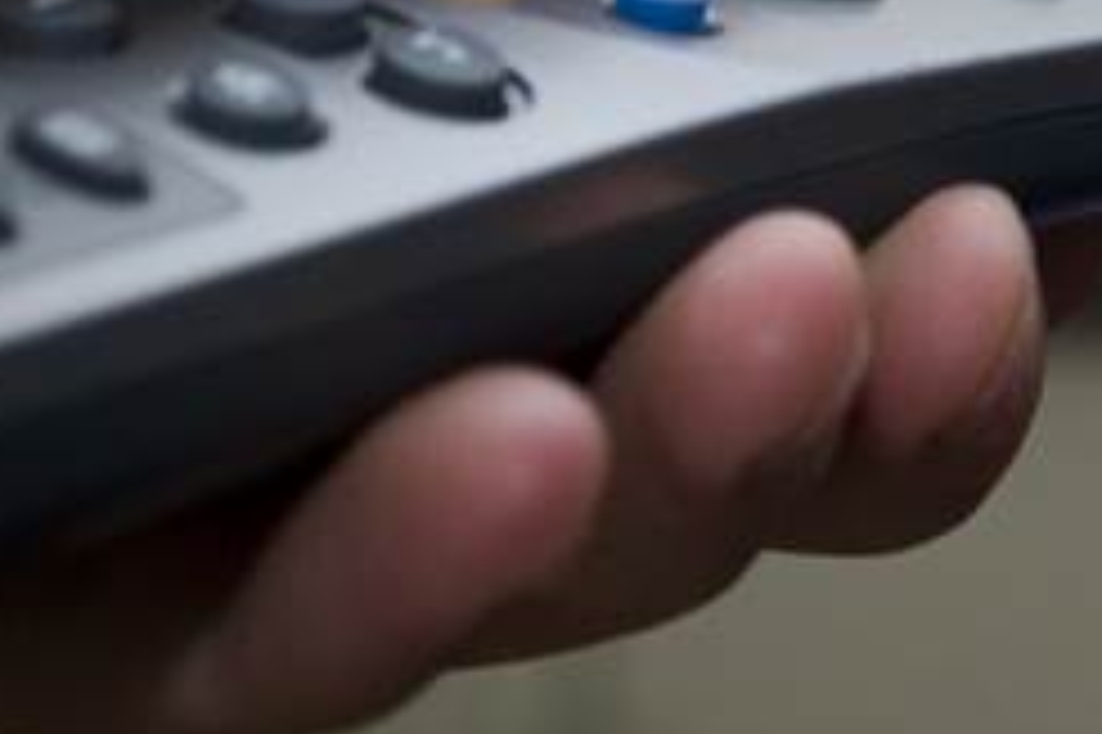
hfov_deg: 8.6
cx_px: 1480
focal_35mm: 235
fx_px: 7189
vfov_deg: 5.8
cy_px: -356
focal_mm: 48
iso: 400
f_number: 5
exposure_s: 1/20
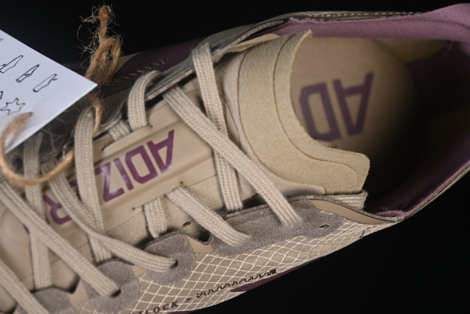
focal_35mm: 75
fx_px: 979
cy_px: 157
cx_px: 235
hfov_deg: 27.0
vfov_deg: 18.2
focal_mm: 50
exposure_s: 1/60
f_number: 6.3
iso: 160
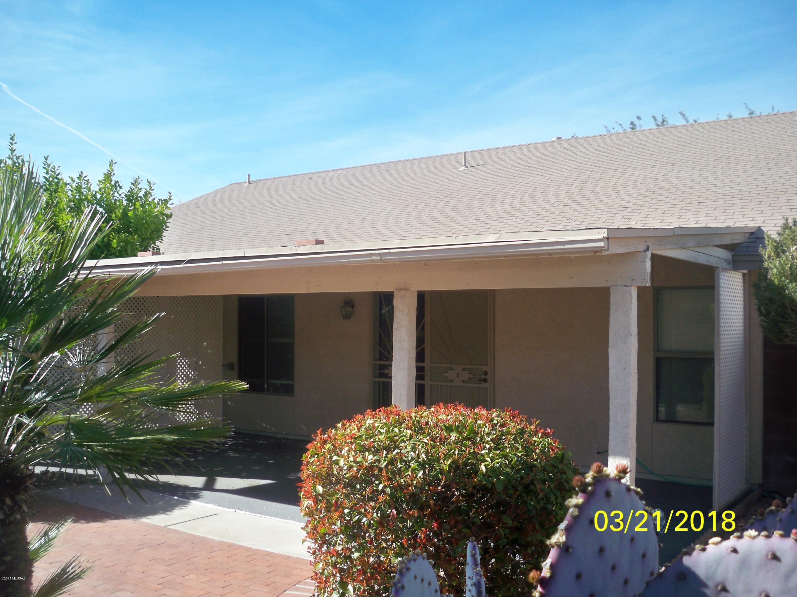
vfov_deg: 40.7
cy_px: 298
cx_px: 398
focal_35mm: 35
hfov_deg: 52.6
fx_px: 806
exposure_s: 1/640
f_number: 3.1
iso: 125
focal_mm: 6.3
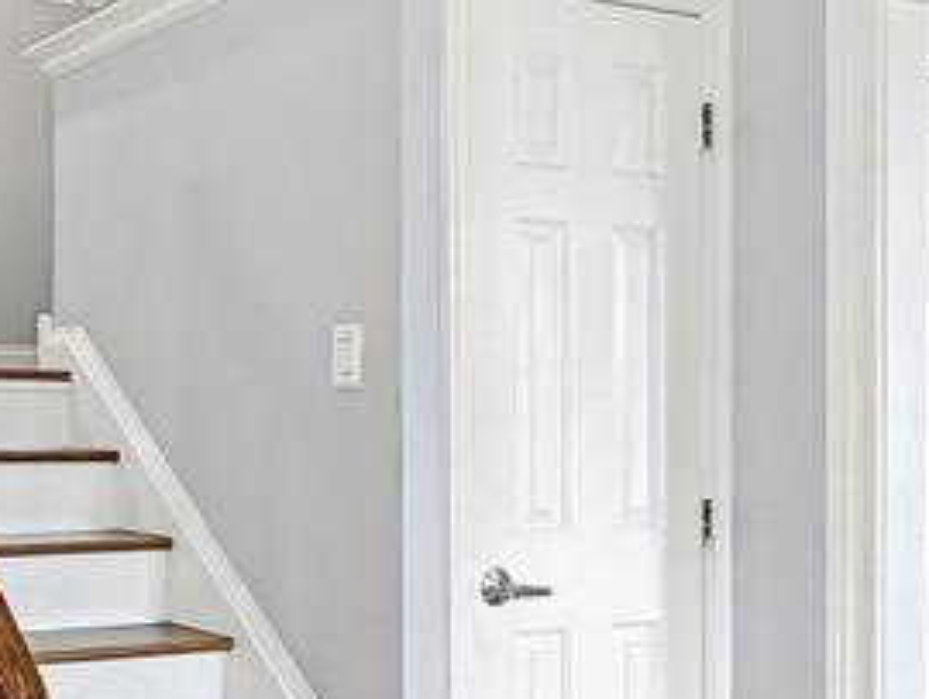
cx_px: -76
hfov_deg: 32.2
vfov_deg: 27.5
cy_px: 441
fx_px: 1424
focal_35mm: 53
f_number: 2.2
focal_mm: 2.2
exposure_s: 1/60
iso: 200
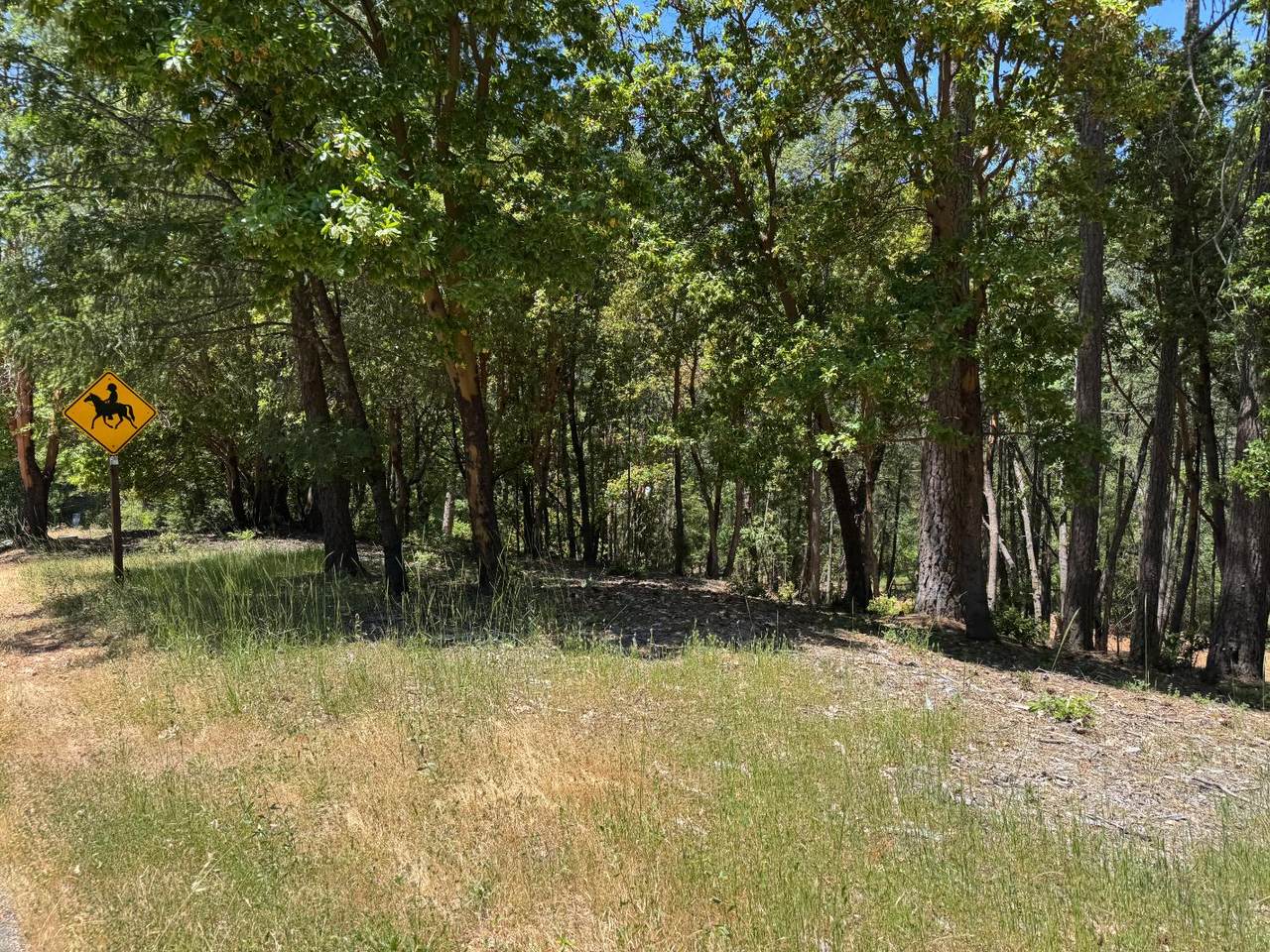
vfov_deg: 56.8
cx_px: 635
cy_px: 476
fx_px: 881
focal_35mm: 24
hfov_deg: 71.6
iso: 80
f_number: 1.78
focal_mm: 6.76
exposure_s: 1/1637
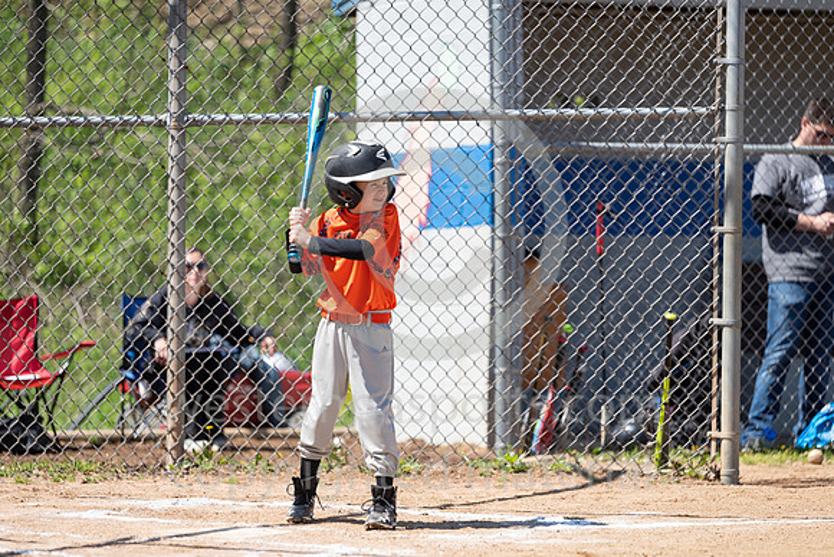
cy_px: 278
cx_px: 417
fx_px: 4055
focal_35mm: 175
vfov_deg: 7.9
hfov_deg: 11.7
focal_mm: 175
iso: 200
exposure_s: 1/2000
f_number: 3.2
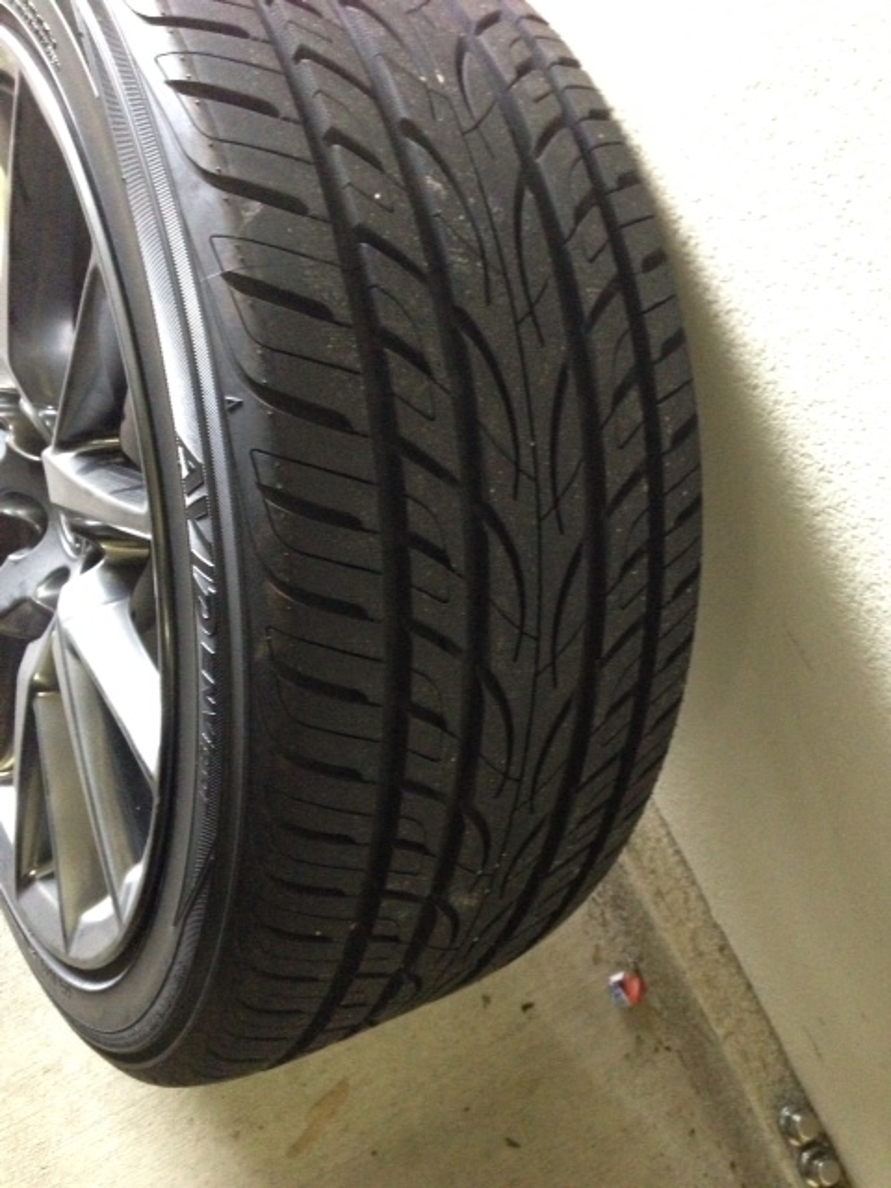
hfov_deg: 42.9
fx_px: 1133
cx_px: 446
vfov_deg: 55.4
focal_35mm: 33
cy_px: 594
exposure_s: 1/15
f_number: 2.4
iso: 800
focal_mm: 4.1
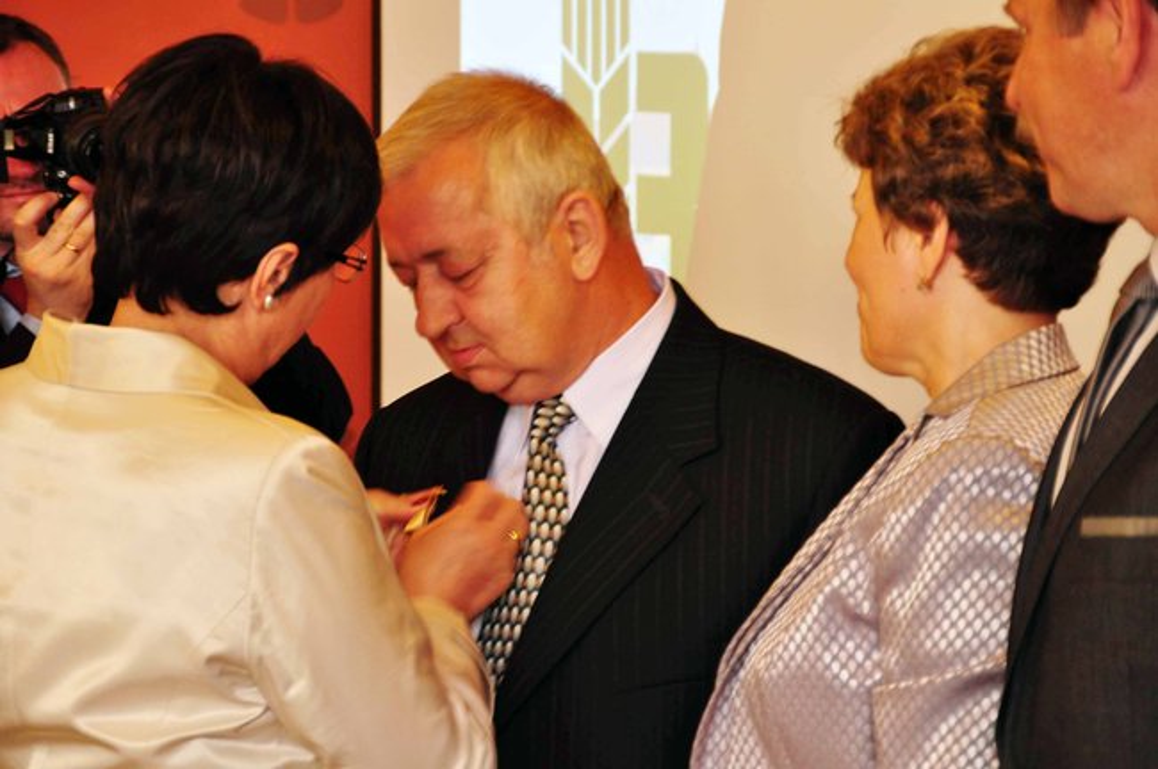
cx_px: 579
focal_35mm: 147
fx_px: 4724
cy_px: 384
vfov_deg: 9.3
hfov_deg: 14.0
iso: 800
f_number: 5.6
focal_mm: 98
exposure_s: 1/30
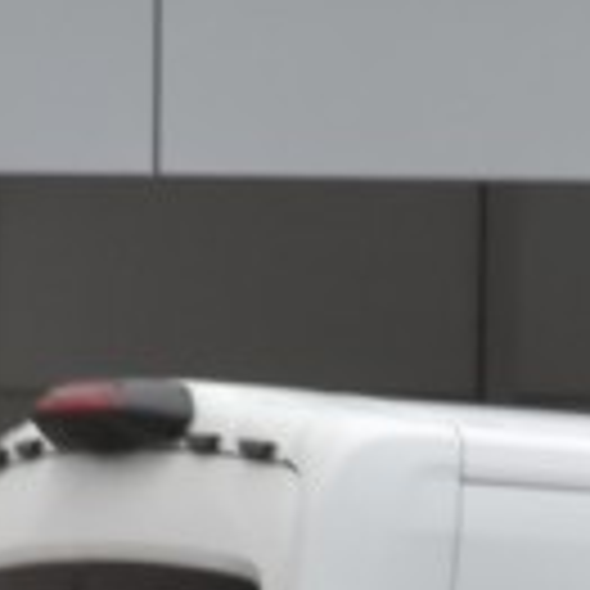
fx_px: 42327
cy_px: 874
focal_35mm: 2195
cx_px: 1765
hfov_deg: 0.8
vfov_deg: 0.8
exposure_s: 1/160
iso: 500
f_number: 8
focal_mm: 220
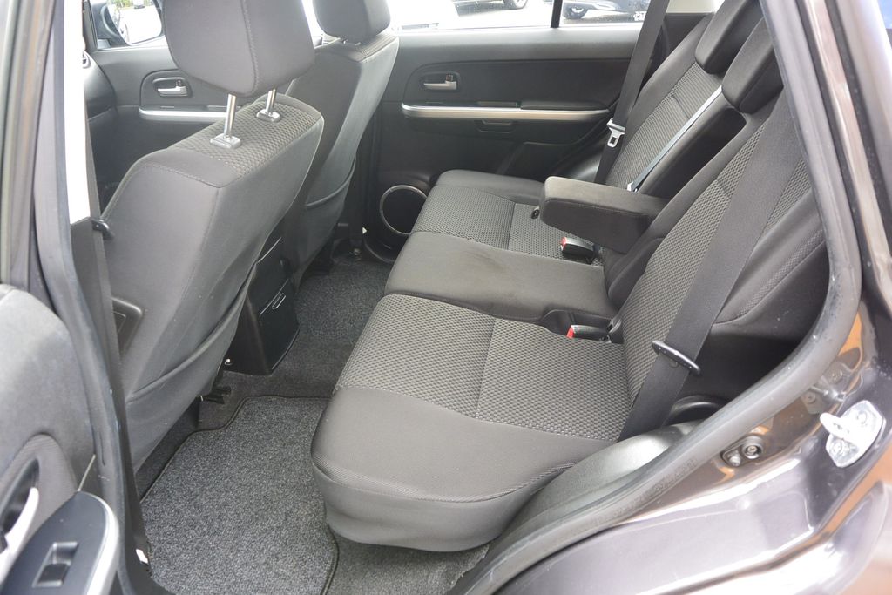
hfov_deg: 67.4
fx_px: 669
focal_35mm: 27
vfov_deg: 47.9
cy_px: 298
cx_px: 446
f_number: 3.5
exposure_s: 1/50
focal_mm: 10
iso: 200
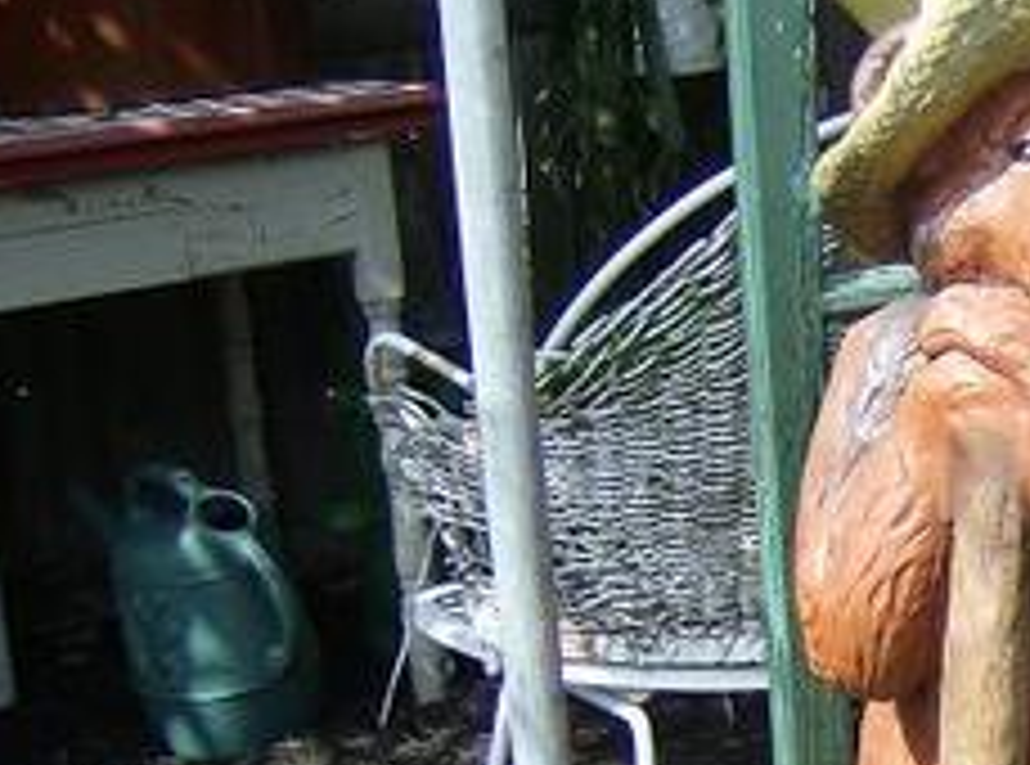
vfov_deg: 16.9
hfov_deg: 22.2
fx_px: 2520
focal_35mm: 85
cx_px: 1030
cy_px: 734
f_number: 2.8
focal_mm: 6
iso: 100
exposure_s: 1/355
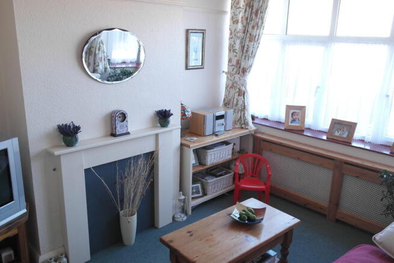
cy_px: 132
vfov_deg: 43.6
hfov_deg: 61.9
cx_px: 197
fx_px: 328
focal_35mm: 30
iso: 400
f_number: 3.5
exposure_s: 1/60
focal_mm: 20
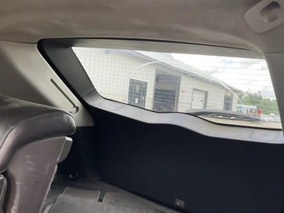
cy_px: 111
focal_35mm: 34
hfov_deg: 53.8
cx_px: 157
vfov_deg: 41.8
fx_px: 279
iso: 64
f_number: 1.8
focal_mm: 3
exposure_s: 1/103
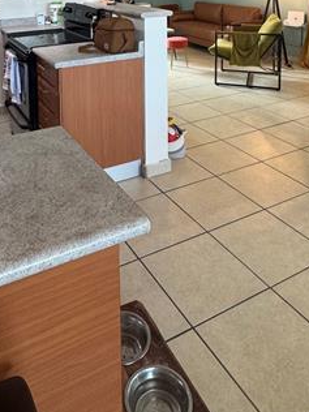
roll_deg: +1.3
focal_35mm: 34
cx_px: 116
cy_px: 4
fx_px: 405
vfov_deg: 45.8
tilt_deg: -4.9
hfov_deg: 41.5
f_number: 2.2
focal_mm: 2.22
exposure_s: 1/60
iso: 160
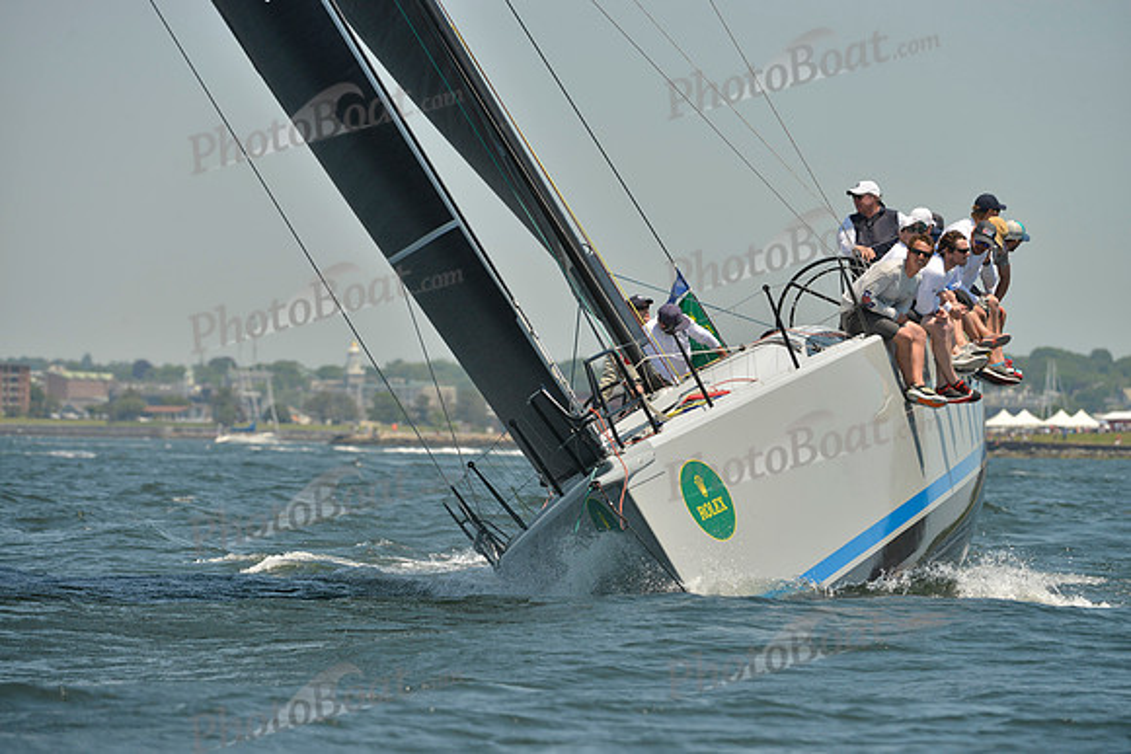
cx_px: 566
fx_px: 8798
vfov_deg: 4.9
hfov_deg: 7.4
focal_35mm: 280
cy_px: 377
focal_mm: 280
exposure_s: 1/1250
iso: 280
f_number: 7.1
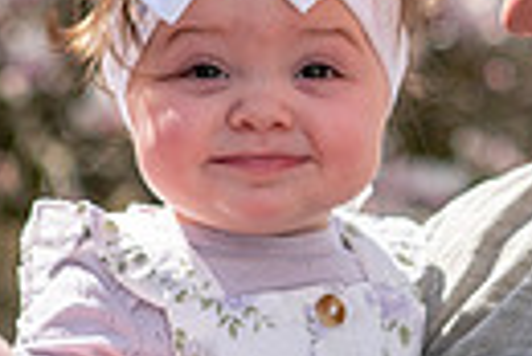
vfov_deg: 5.9
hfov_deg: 8.8
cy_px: 121
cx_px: 268
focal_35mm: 235
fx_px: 3477
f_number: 2.8
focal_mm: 48
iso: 400
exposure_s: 1/8000
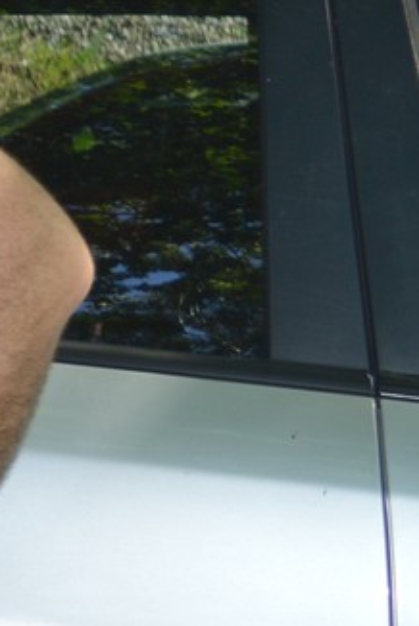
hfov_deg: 6.9
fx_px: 2987
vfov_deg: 12.0
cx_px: -986
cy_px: 407
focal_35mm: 171
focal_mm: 23
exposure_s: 1/125
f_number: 4
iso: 110
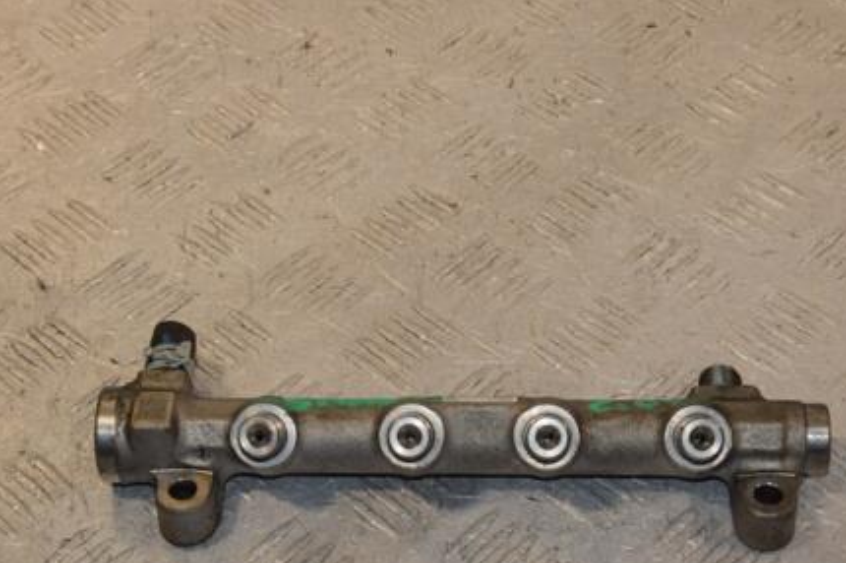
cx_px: 393
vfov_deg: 15.5
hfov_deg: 23.1
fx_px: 2066
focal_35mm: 88
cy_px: 356
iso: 800
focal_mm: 42
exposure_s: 1/200
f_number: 9
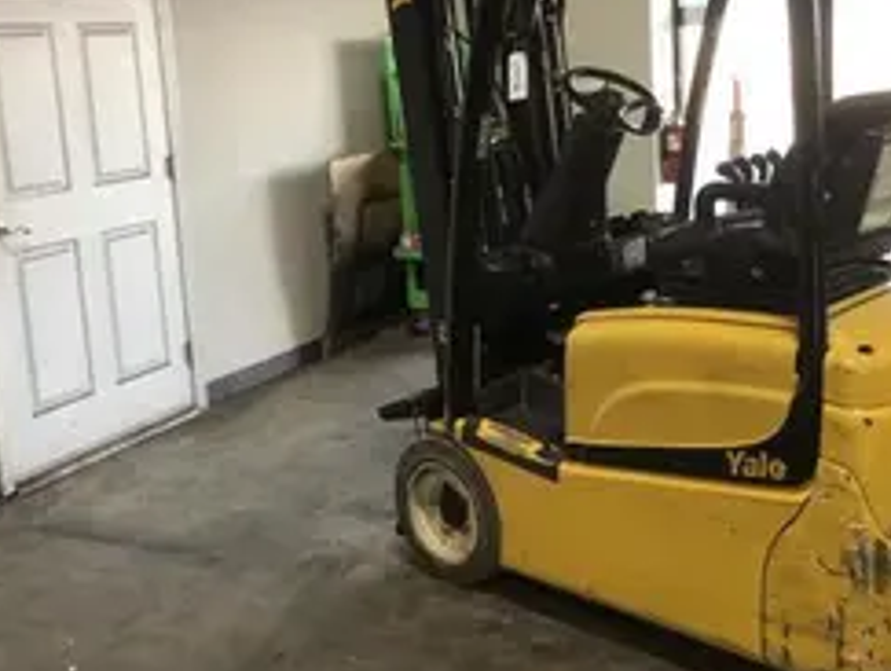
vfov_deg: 31.5
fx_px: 1186
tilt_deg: -11.4
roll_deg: +2.0
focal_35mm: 46
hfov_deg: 40.1
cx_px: 664
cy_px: 264
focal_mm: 4
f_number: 1.8
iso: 40
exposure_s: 1/20
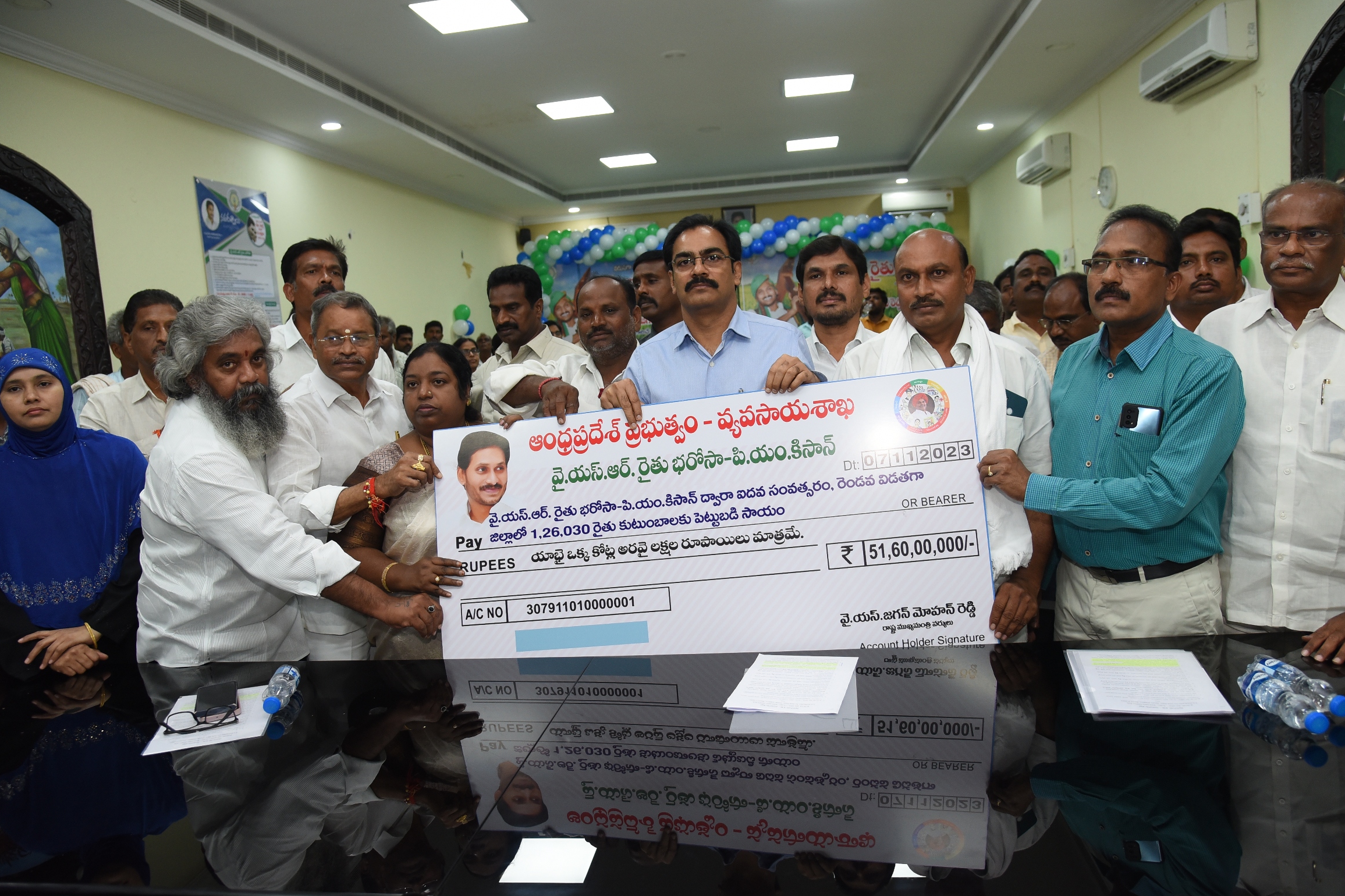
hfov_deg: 71.5
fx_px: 934
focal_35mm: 25
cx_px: 680
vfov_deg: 51.3
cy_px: 435
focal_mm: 24
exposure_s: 1/125
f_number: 4.5
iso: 1250
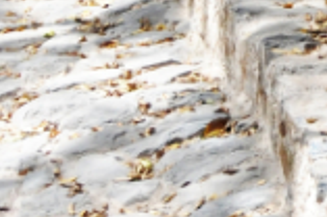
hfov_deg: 8.8
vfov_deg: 5.7
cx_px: 458
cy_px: -313
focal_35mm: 230
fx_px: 2085
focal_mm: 24
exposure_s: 1/1600
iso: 800
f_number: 5
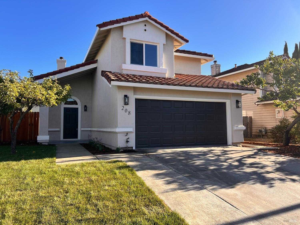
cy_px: 112
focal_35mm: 26
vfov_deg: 53.1
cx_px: 150
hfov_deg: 67.3
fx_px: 225
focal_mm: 5.7
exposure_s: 1/1698
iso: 50
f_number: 1.5
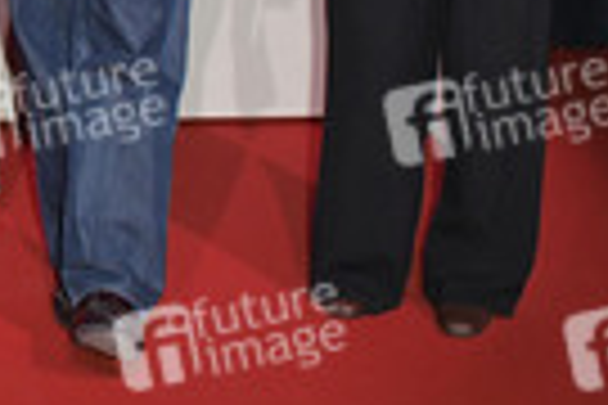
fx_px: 1351
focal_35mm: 80
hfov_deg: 20.9
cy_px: -225
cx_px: -340
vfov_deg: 15.6
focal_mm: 24
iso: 2500
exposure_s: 1/250
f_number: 6.3
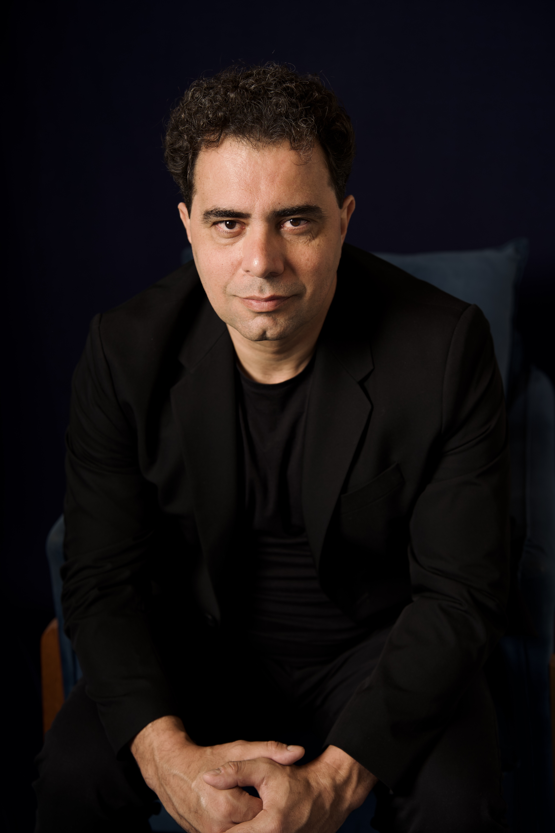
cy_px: 416
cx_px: 278
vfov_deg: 40.3
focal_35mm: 49
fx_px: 1133
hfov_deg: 27.5
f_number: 3.5
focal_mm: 49
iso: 125
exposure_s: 1/250
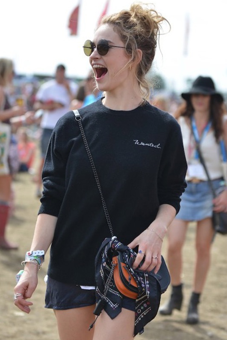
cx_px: 109
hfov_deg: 15.0
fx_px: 861
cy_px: 182
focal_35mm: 91
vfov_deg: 22.4
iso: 100
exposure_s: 1/800
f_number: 2.8
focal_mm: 70
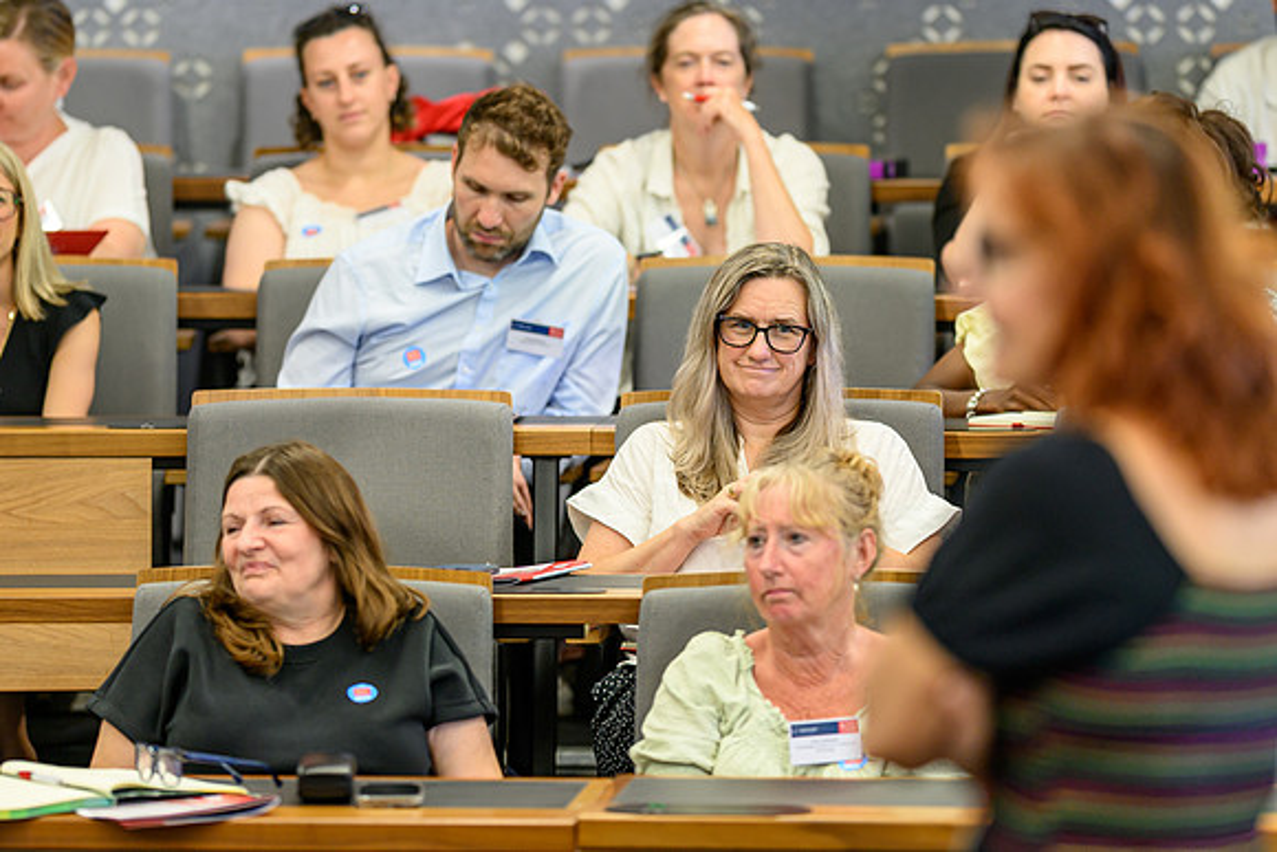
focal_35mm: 203
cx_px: 638
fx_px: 7206
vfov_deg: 6.8
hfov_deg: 10.1
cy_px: 426
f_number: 1.8
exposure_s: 1/200
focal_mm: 135
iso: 450
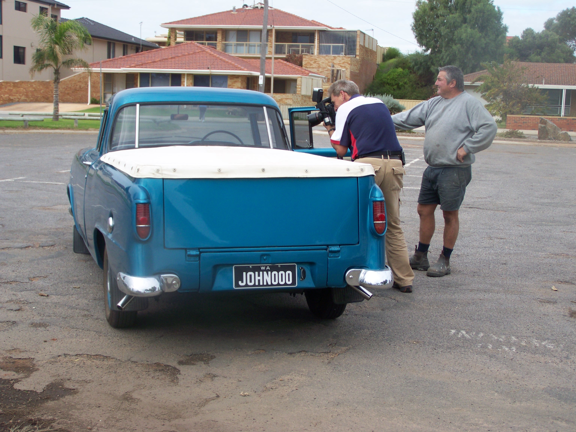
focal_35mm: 59
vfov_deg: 24.8
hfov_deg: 32.7
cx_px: 288
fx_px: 982
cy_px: 216
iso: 64
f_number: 3.2
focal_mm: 9.8
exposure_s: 1/320
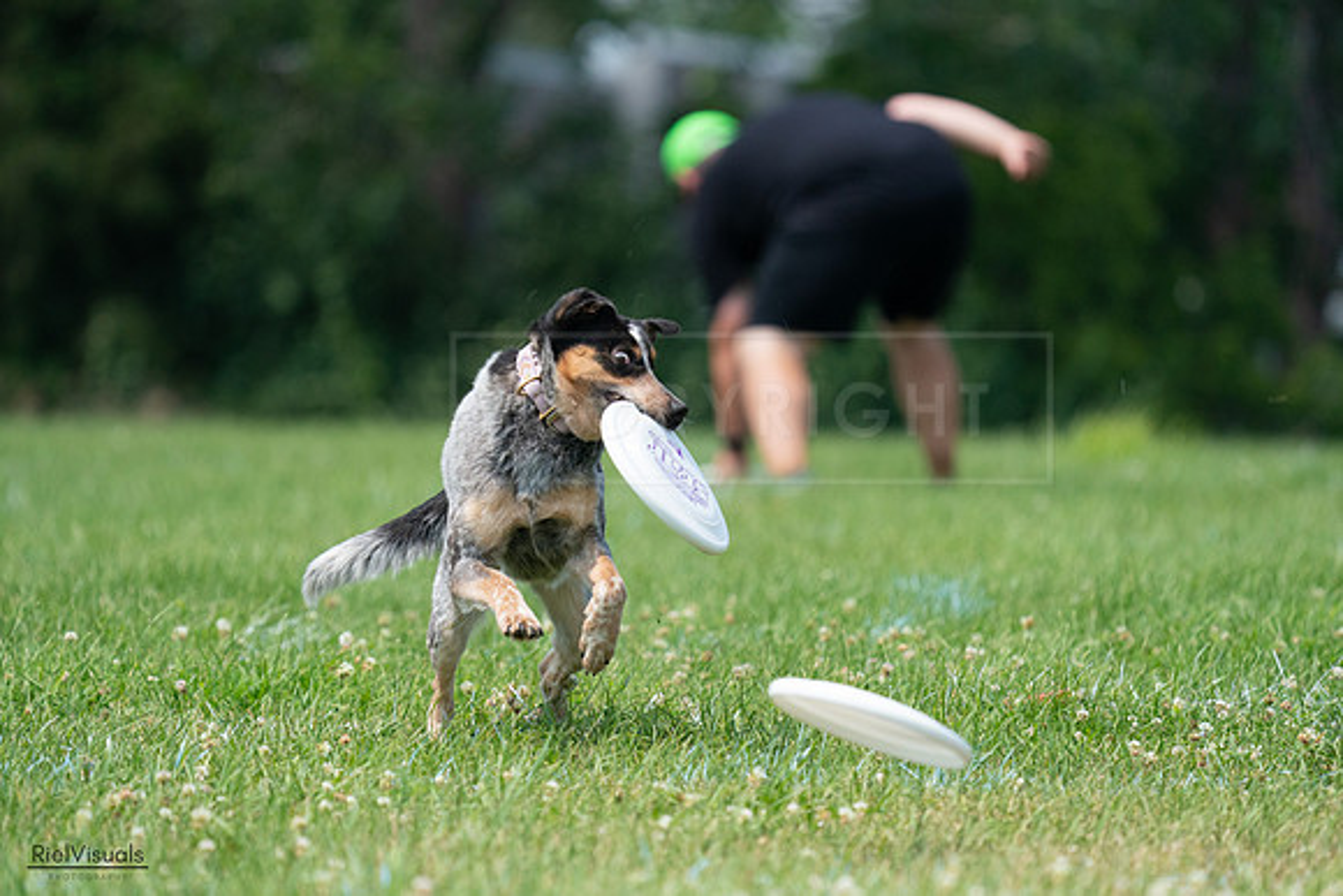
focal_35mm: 388
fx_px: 14477
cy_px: 448
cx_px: 672
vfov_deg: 3.5
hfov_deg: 5.3
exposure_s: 1/4000
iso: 1600
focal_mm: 388
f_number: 6.3
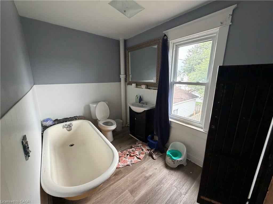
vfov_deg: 85.7
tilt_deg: -12.9
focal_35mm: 14
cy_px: 102
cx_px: 136
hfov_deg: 102.1
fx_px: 110
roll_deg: -0.7
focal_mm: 2.22
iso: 320
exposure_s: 1/105
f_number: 2.2
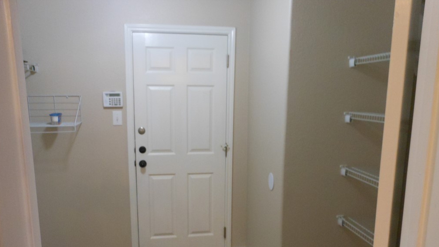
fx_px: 361
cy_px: 166
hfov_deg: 62.6
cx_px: 219
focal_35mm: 31
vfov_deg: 37.4
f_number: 3.7
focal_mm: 5
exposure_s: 1/10
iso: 400
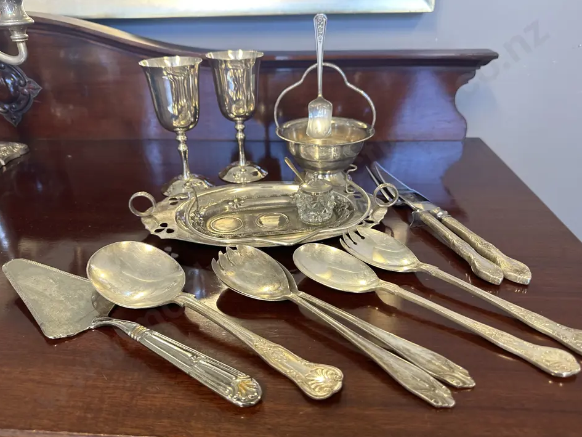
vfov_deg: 53.1
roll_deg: +1.1
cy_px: 217
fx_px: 437
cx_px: 291
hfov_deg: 67.3
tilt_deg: -27.9
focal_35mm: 26
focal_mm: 6.86
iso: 160
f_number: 1.78
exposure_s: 1/50
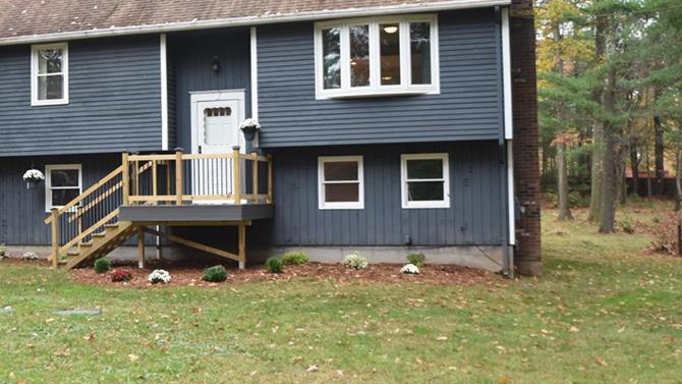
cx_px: 212
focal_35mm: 48
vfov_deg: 24.9
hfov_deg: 42.2
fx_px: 868
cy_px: 149
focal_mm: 20
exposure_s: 1/100
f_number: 5
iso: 400
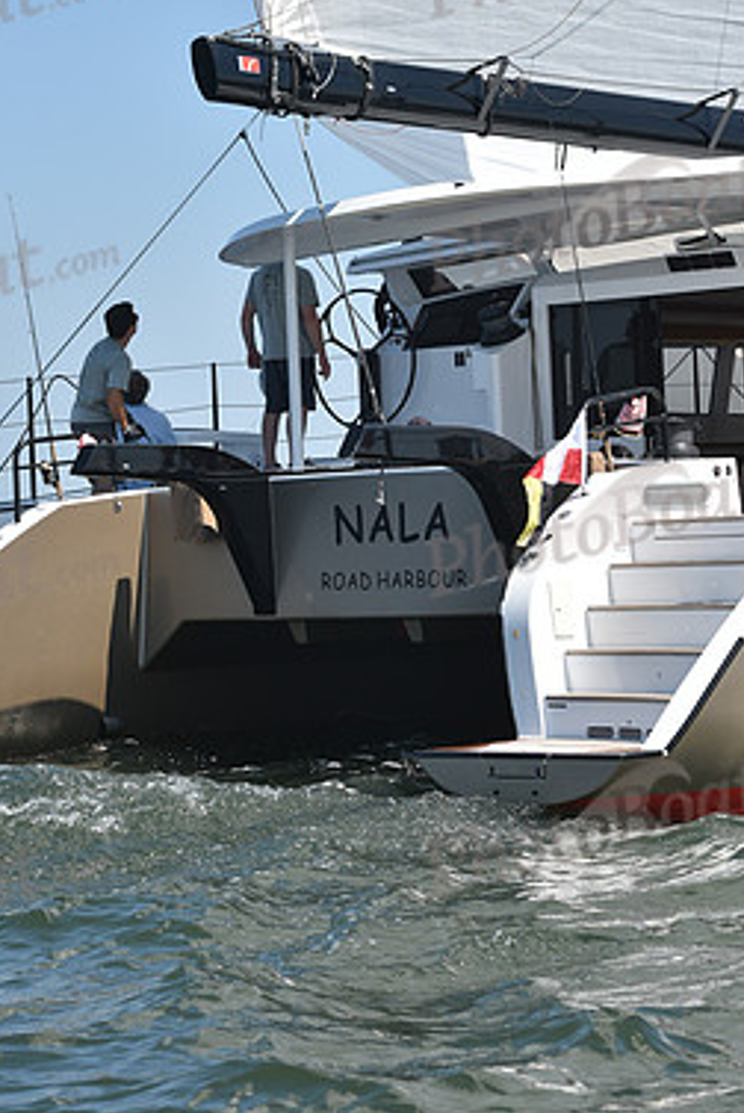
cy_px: 410
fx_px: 3806
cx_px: 273
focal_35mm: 123
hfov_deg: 11.2
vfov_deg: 16.6
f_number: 6.3
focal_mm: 80
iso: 250
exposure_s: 1/1250
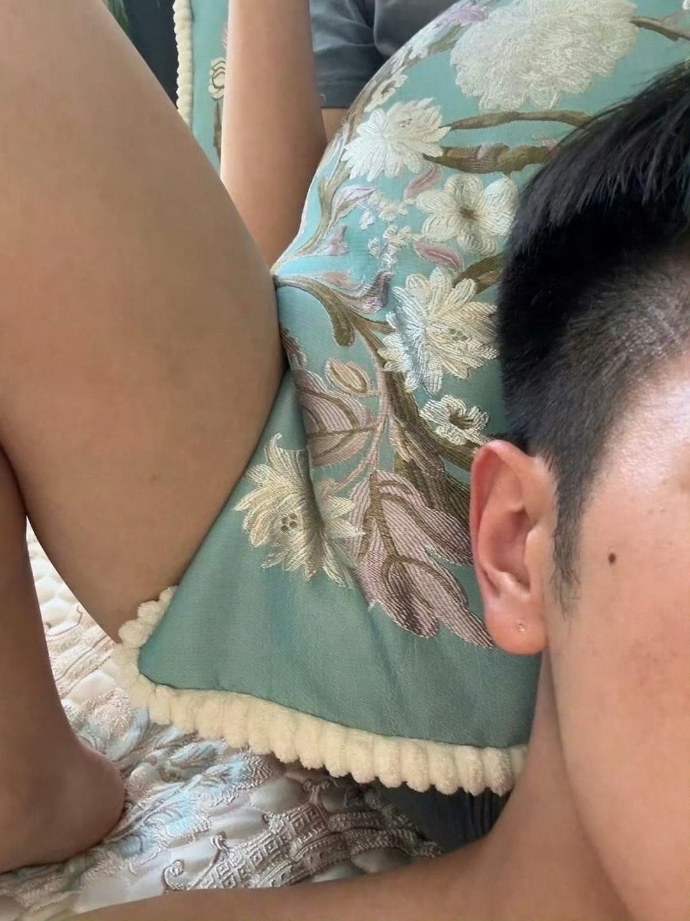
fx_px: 797
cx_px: 345
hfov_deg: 46.8
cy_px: 460
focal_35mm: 30
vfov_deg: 60.0
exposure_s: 1/40
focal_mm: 2.69
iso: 320
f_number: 1.9
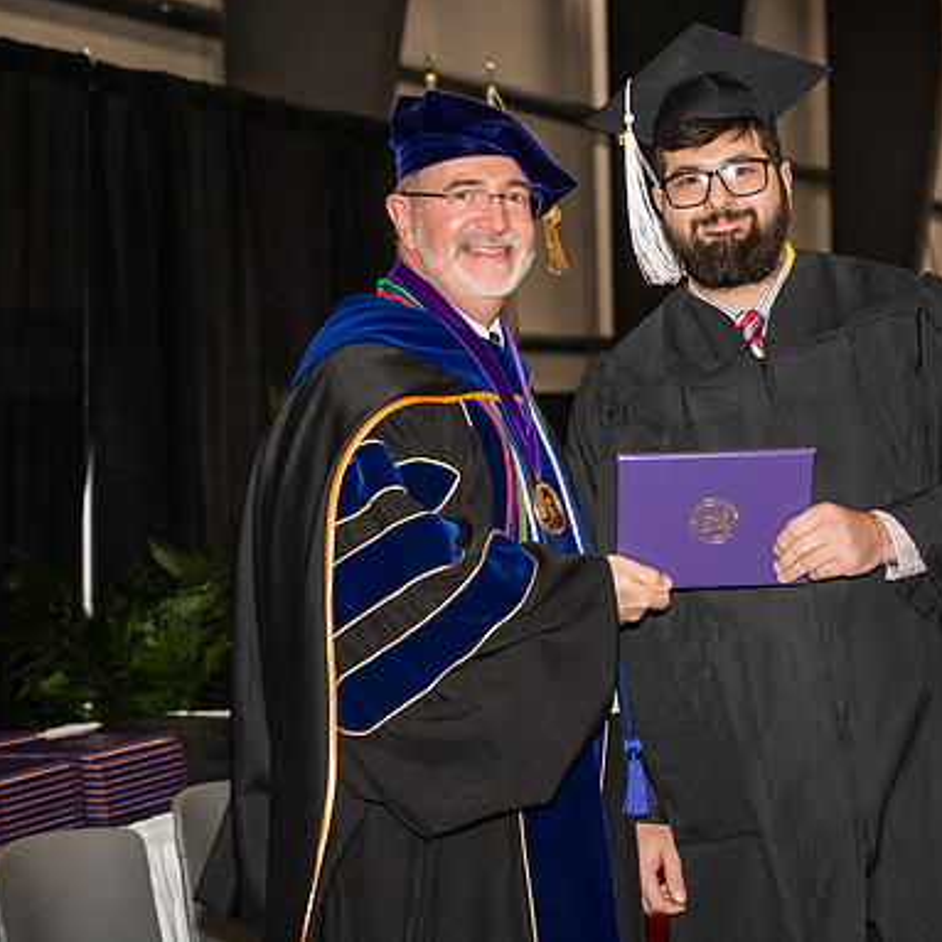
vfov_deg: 19.3
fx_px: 2771
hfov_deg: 19.3
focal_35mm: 90
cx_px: 605
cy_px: 469
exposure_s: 1/200
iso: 1000
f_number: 5.6
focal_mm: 70
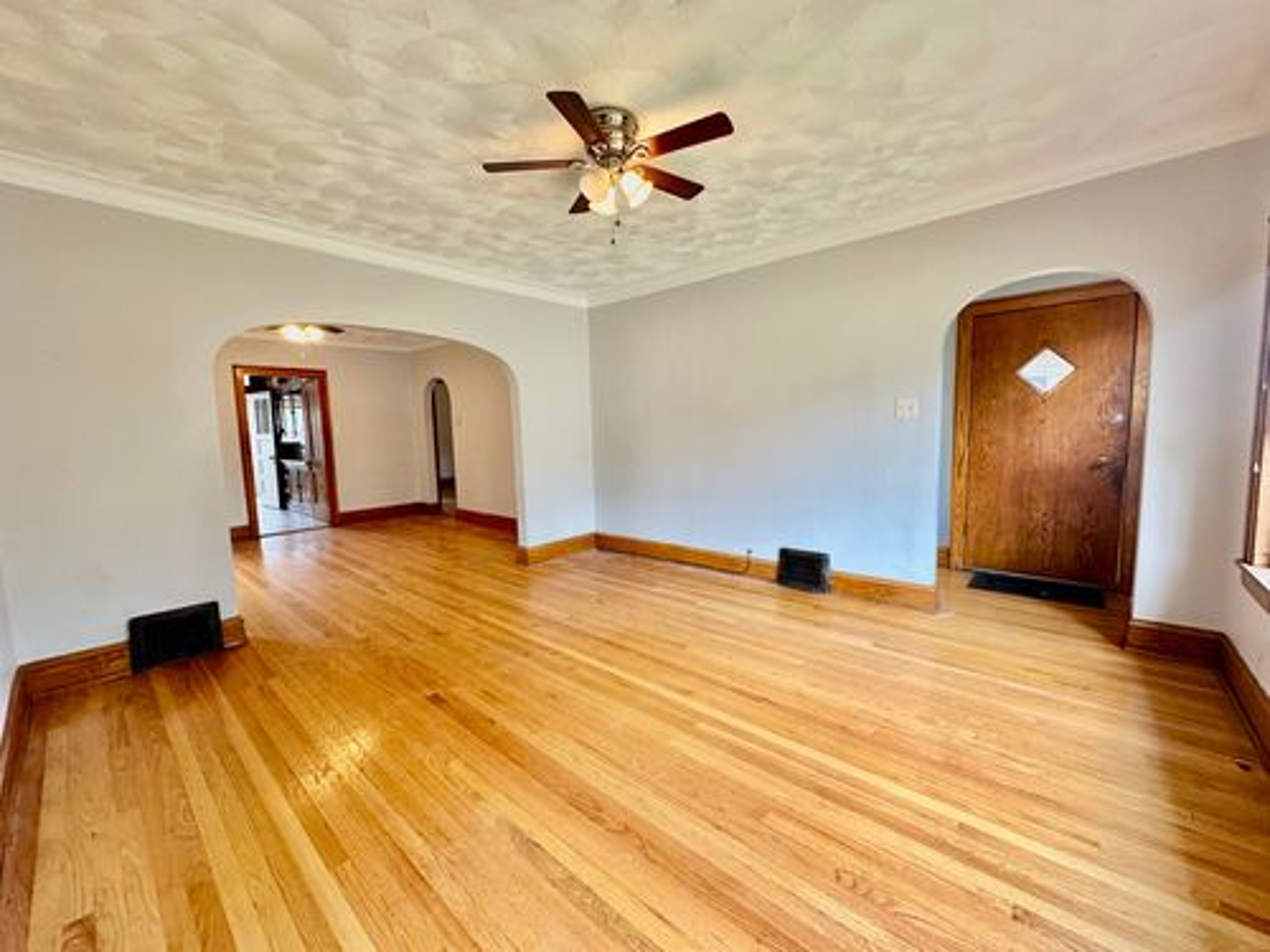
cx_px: 635
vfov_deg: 85.7
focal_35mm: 14
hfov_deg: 102.1
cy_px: 476
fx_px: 514
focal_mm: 2.22
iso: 160
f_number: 2.2
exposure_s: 1/120
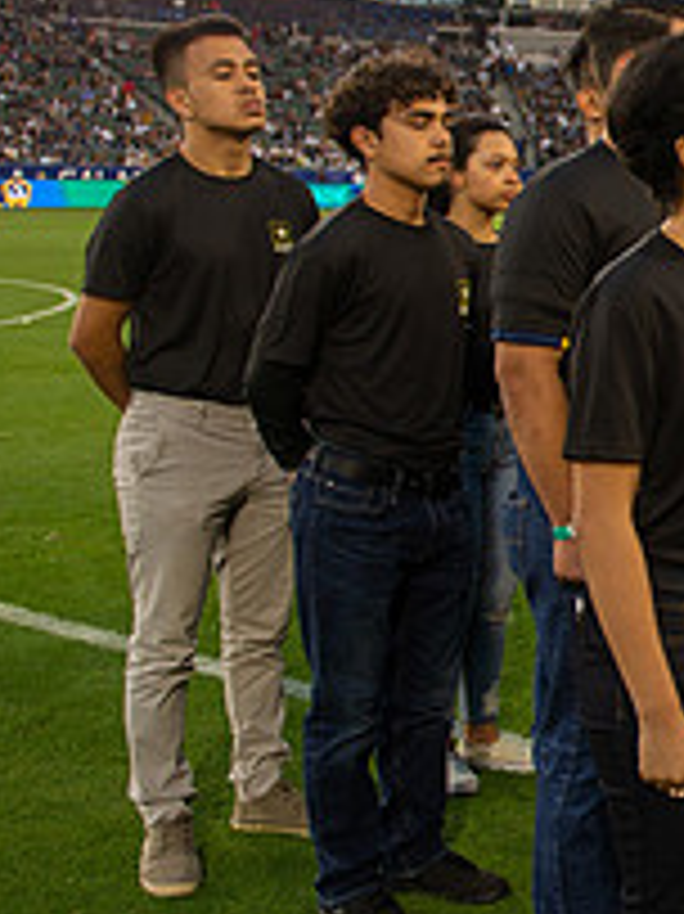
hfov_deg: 19.1
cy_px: 353
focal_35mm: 66
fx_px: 1741
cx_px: 1066
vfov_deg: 29.3
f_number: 2.8
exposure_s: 1/500
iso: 400
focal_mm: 24
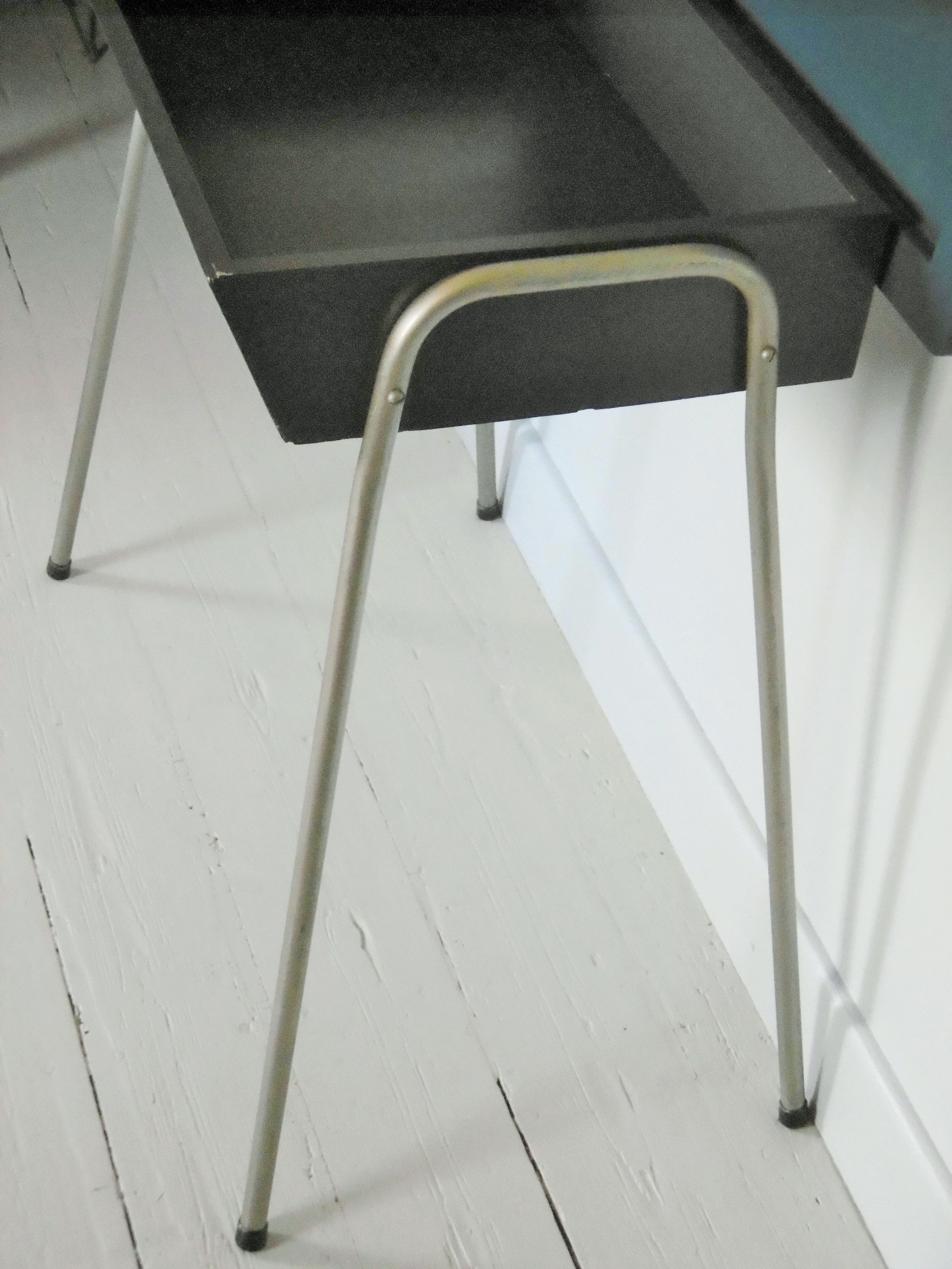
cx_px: 476
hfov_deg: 24.8
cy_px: 634
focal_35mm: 59
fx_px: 2163
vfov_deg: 32.7
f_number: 4.2
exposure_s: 1/125
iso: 800
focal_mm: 10.5
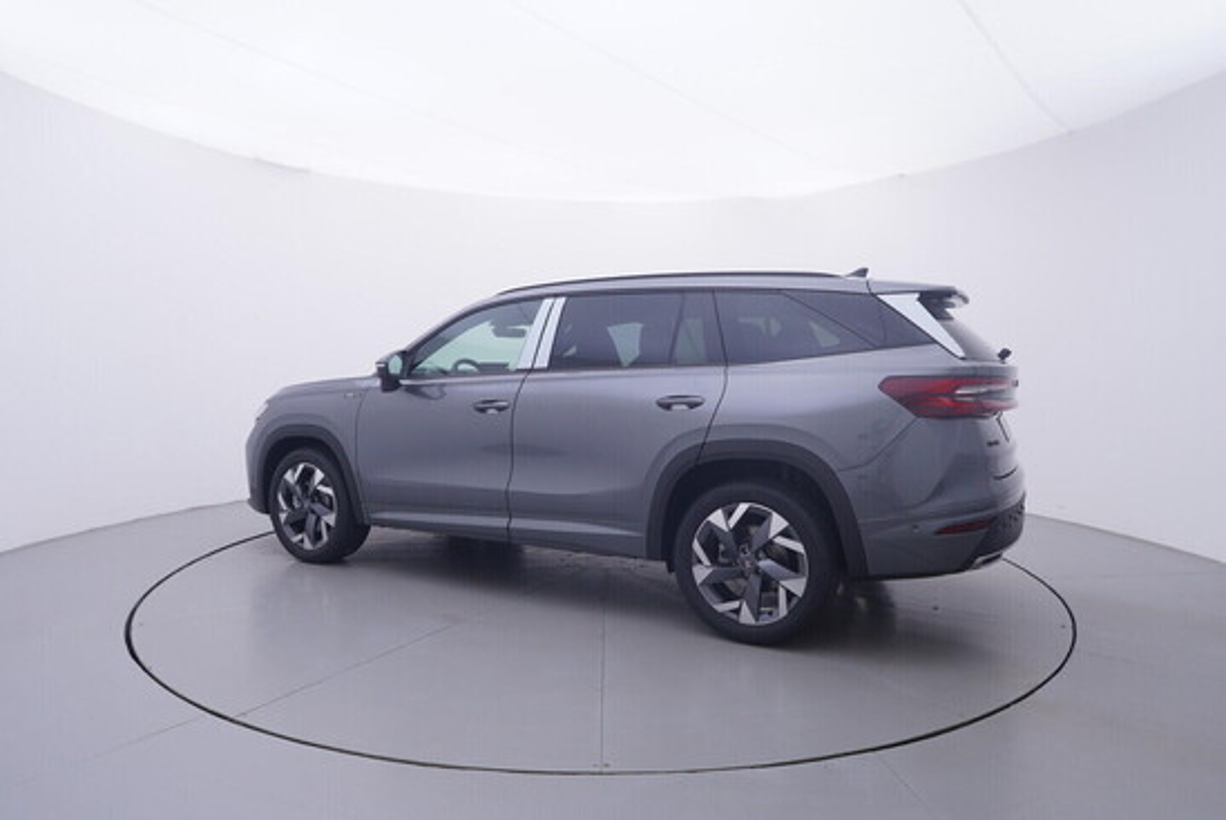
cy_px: 410
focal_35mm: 22
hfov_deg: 77.3
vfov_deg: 56.2
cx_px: 613
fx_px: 767
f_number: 5
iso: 200
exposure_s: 1/80
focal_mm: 15
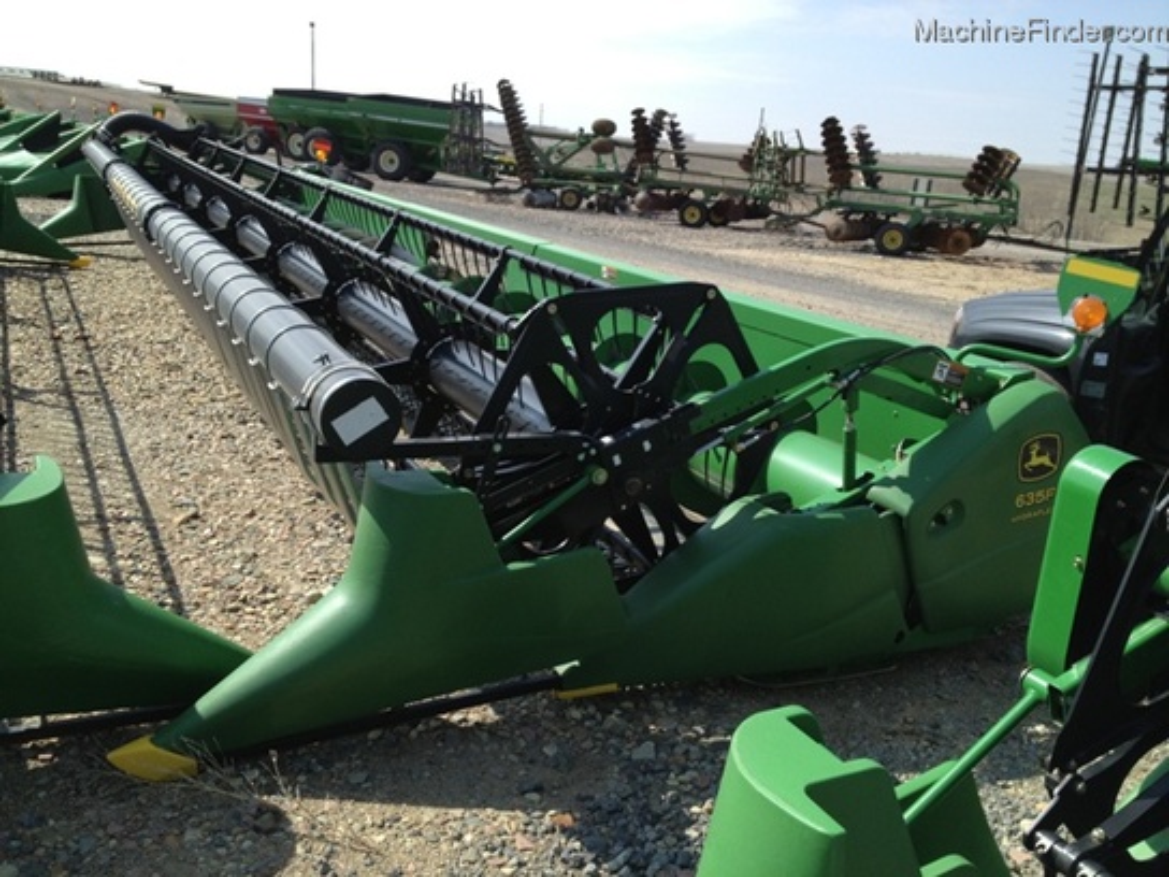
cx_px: 584
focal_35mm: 35
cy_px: 438
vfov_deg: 40.7
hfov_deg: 52.6
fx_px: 1182
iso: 50
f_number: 2.4
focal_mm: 4.28
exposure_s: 1/1175
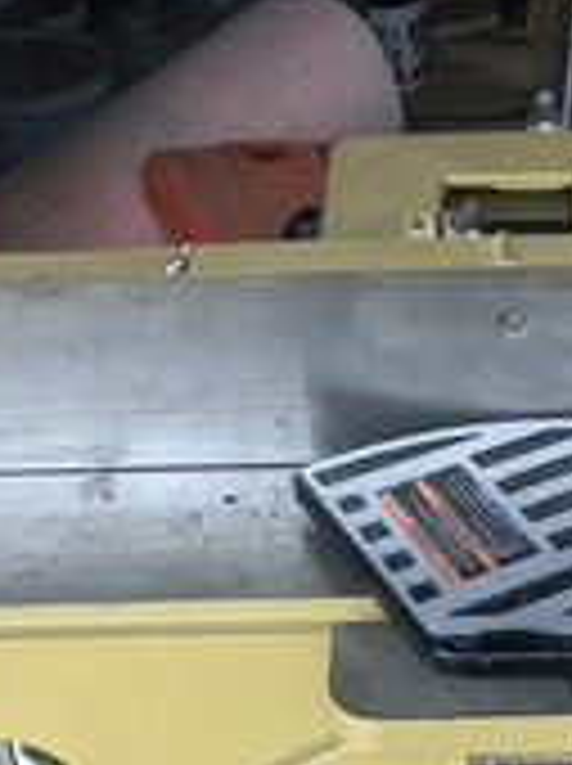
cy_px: 878
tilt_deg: -49.7
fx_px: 1458
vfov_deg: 26.7
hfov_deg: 21.8
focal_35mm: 66
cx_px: 482
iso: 40
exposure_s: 1/120
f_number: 1.8
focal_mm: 3.99
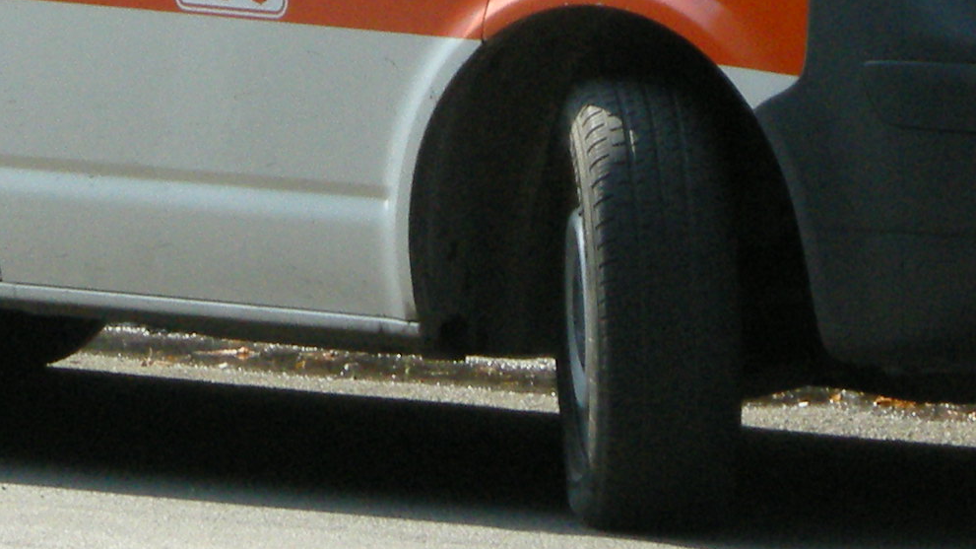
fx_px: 13998
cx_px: 456
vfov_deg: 2.2
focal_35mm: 541
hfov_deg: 4.0
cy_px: -258
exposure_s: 1/250
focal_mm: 26.3
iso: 187
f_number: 5.3
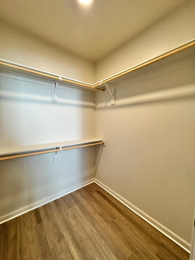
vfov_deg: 102.1
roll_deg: -0.1
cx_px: 98
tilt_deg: -6.1
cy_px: 130
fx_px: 105
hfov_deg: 85.7
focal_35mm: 14
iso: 200
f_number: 2.2
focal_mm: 2.22
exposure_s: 1/120
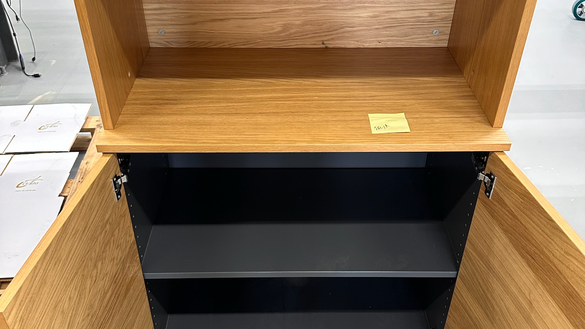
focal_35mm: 35
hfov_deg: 56.6
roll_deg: -1.5
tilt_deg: -35.7
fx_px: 543
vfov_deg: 33.7
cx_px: 292
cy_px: 152
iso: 200
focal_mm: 6.86
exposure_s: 1/50
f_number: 1.78
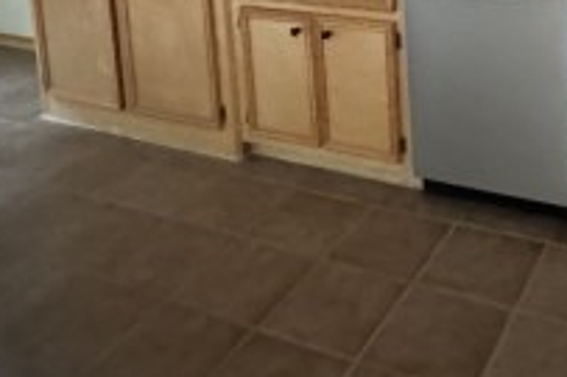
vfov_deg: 25.5
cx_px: 452
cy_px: -101
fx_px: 724
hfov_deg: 41.0
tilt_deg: -7.4
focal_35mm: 46
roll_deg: +2.8
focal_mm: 2.22
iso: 1250
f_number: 2.2
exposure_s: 1/47
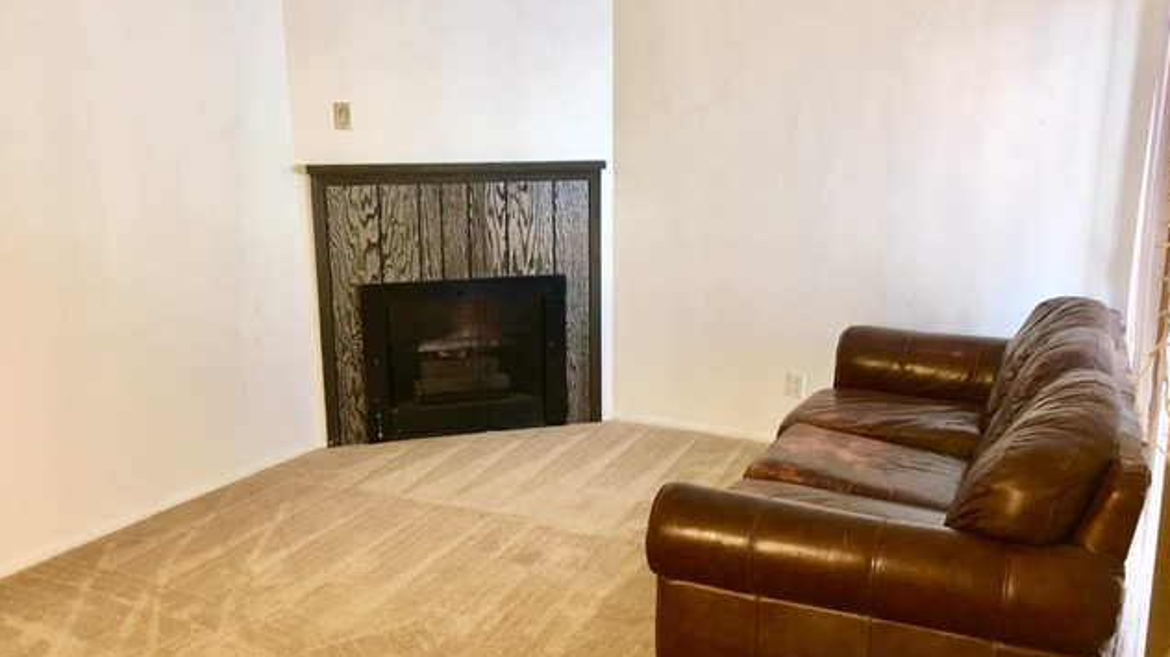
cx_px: 591
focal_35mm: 32
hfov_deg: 61.0
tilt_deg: -13.1
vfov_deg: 36.6
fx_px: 992
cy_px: 322
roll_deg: +0.9
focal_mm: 4.15
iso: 100
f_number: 2.2
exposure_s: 1/30
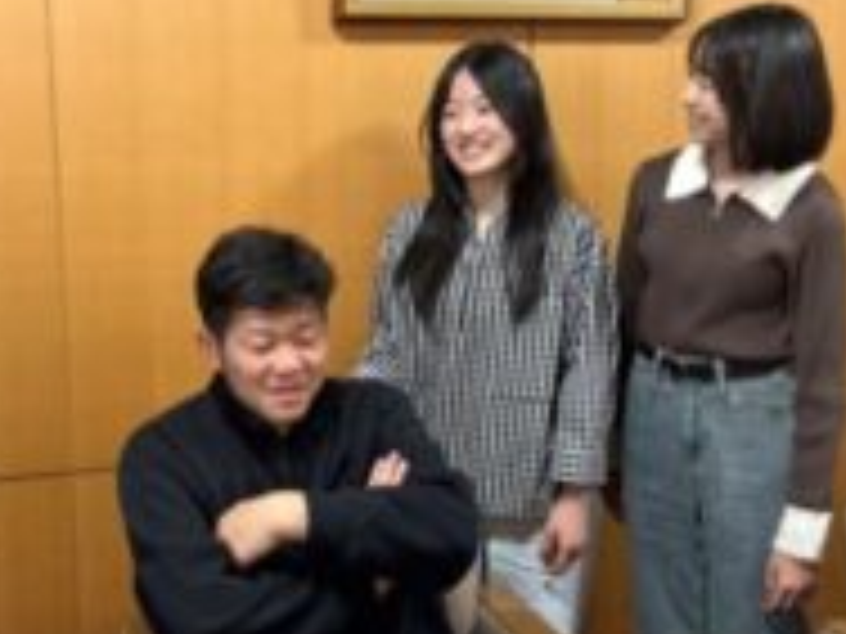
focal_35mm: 52
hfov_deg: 36.6
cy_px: 290
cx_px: 308
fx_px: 1271
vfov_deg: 28.0
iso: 160
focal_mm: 5.96
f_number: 1.6
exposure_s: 1/50
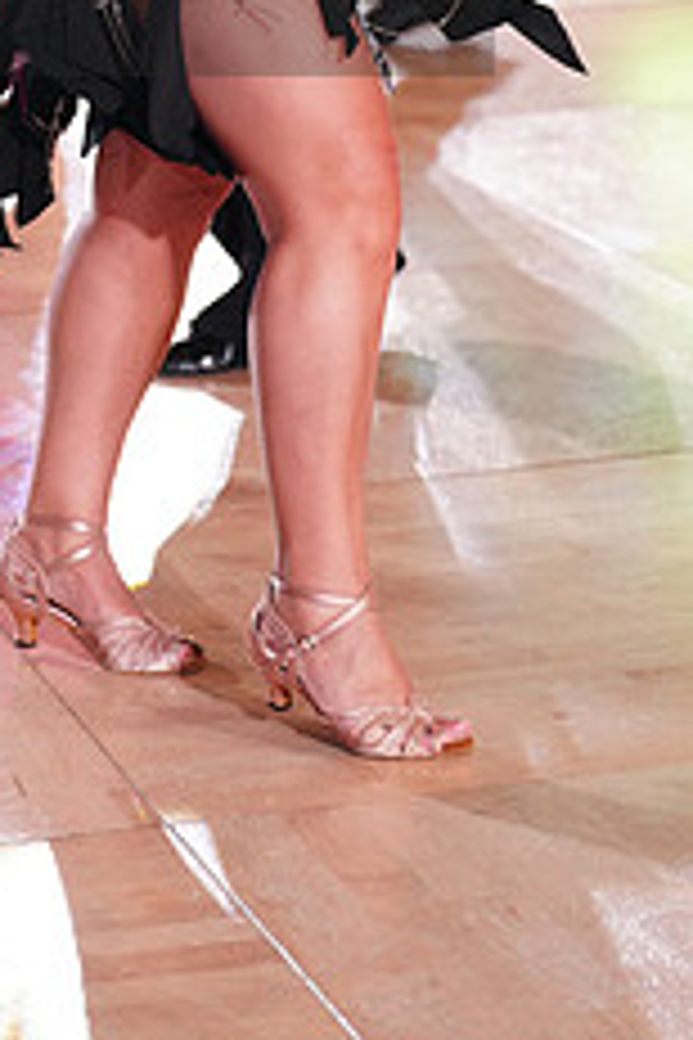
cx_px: -124
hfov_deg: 7.7
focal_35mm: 176
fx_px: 5082
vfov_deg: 11.5
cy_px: -72
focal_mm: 70
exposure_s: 1/500
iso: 2000
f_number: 2.8
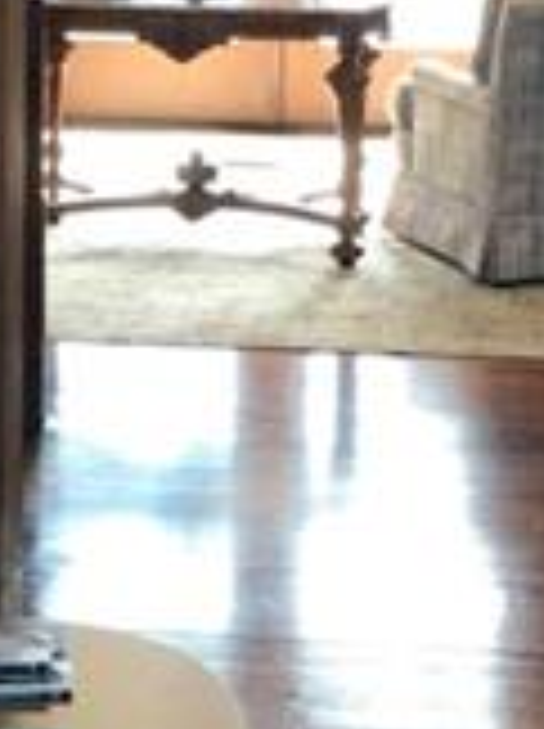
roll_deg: +2.3
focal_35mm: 133
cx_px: 274
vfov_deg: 14.7
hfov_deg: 11.1
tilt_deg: -7.5
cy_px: 99
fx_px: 2794
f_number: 1.8
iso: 25
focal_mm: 3.99
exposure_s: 1/60
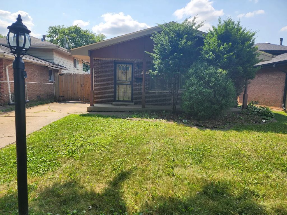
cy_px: 108
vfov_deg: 58.9
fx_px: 191
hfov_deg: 73.9
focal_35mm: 23
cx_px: 144
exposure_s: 1/866
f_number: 1.8
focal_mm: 6.4
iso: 12
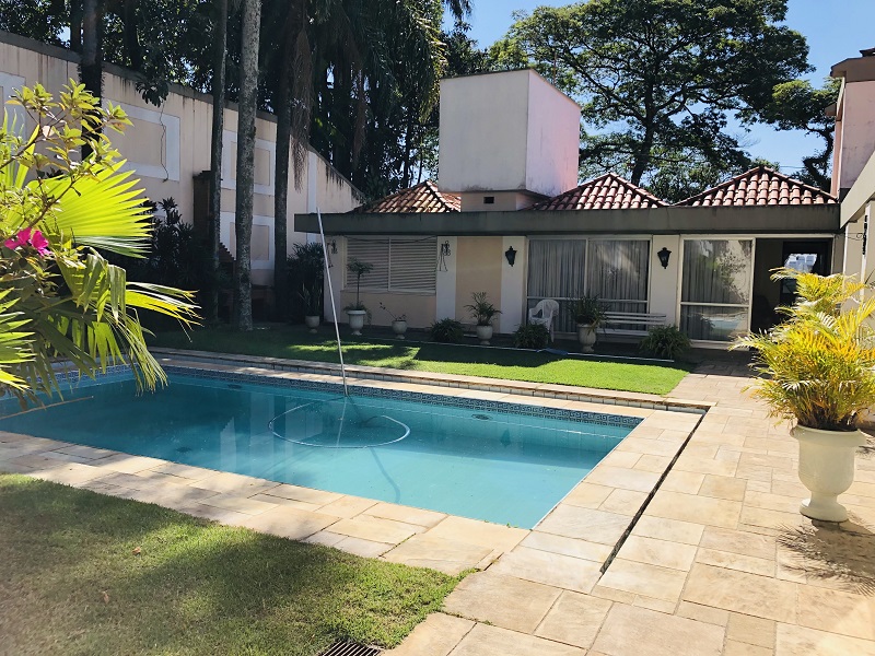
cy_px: 328
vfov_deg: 49.7
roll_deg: -1.7
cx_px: 438
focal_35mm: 28
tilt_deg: -4.3
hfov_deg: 63.4
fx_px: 708
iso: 20
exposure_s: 1/1656
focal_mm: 3.99
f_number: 1.8
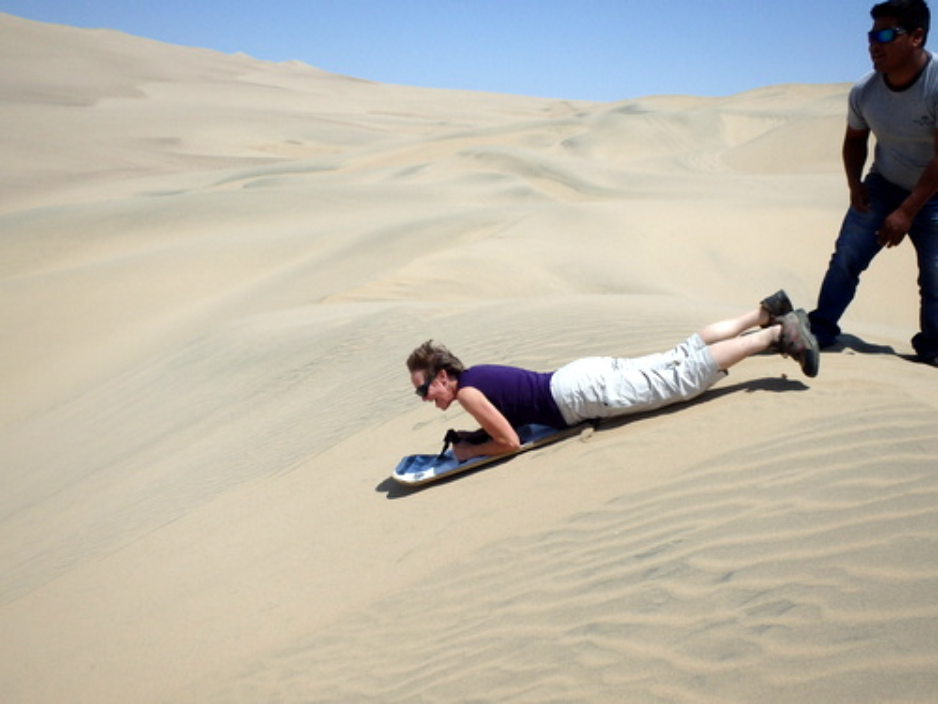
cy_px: 352
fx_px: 759
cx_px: 469
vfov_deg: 49.7
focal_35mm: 28
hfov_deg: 63.4
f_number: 3.9
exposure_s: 1/2500
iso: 125
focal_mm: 5
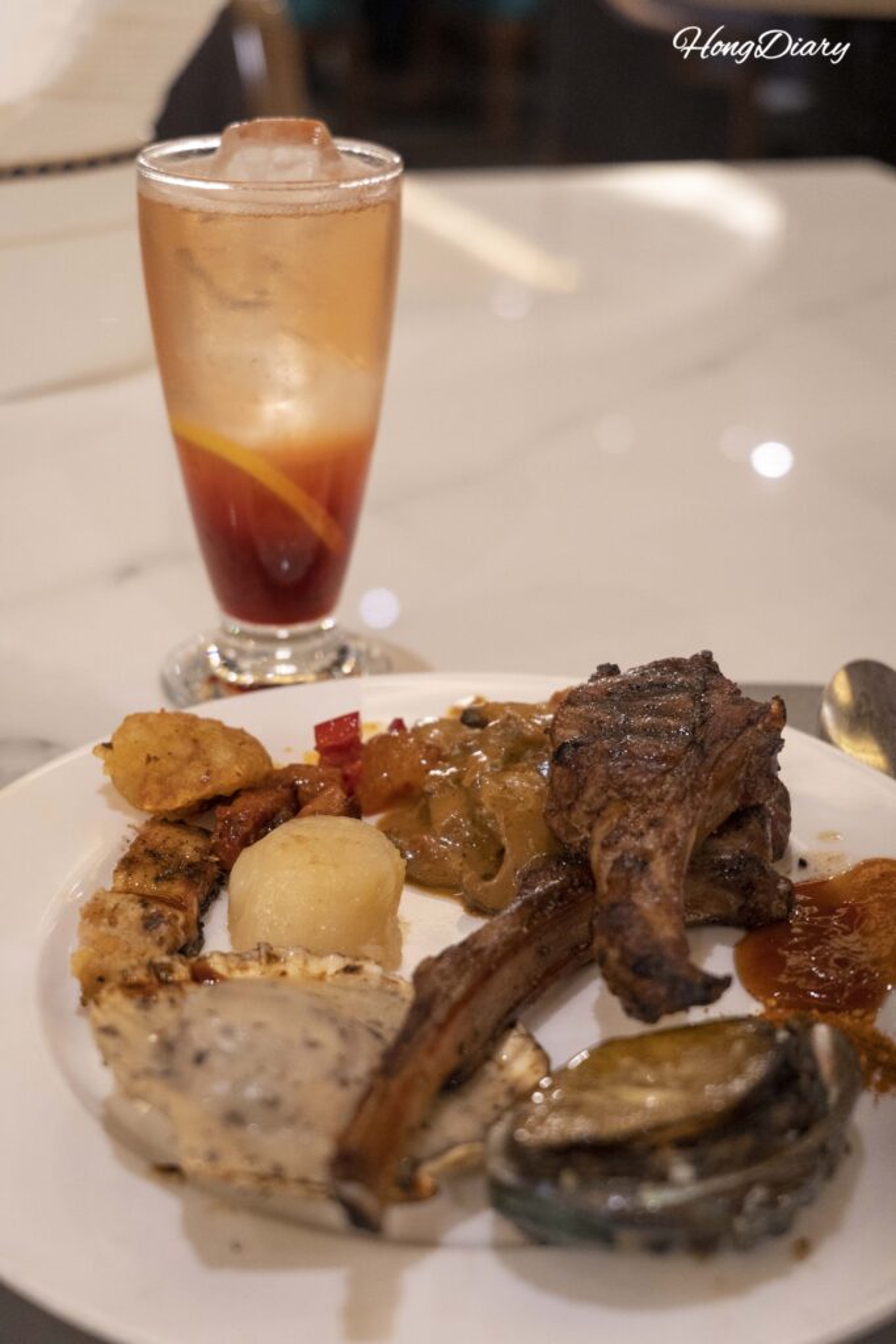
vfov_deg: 42.7
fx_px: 1717
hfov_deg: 29.3
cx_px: 448
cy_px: 672
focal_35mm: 46
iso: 2500
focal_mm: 46
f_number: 5.6
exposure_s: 1/60
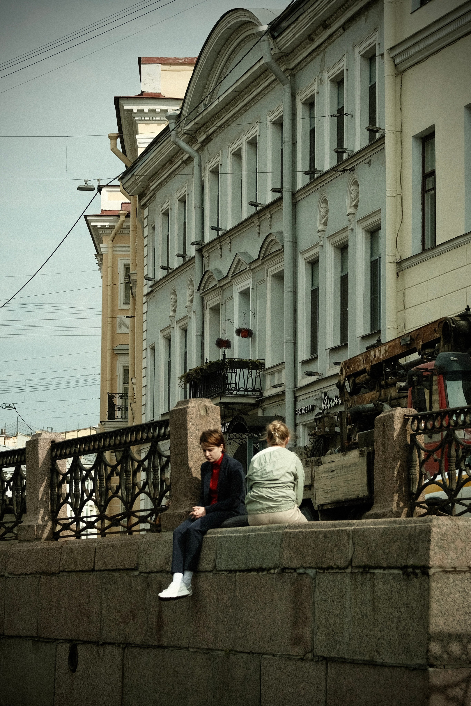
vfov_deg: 27.0
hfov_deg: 18.2
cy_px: 353
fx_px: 1472
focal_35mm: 75
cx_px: 236
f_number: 4
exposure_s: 1/1500
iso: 160
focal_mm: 50
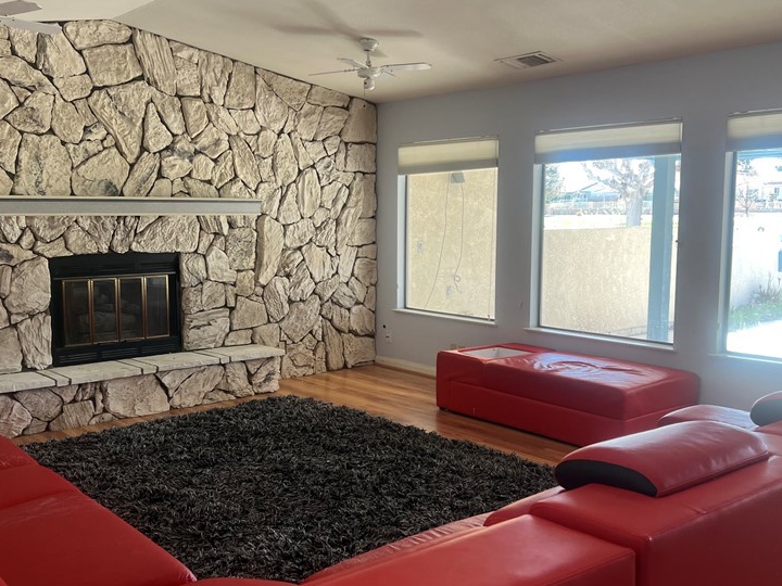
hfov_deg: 50.0
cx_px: 342
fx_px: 836
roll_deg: +0.8
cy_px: 302
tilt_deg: -8.3
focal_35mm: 37
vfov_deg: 38.7
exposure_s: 1/121
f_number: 1.5
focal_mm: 5.7
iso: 125
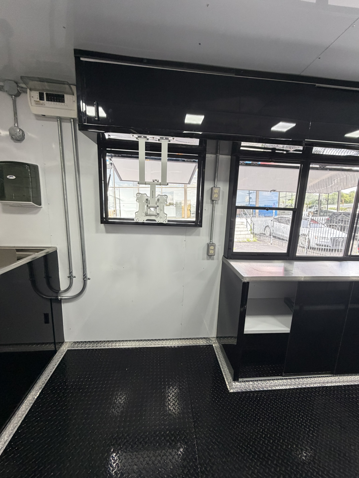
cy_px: 239
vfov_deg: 102.1
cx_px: 180
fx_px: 194
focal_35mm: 14
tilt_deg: -6.8
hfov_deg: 85.7
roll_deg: +0.8
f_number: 2.2
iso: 250
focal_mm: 2.22
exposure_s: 1/120
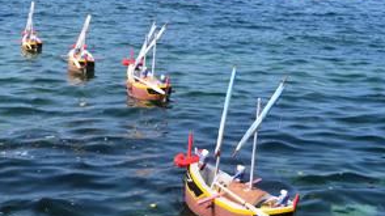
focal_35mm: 77
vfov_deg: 15.6
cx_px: 96
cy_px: 73
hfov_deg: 27.2
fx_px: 786
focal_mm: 32
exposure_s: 1/400
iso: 400
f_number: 10
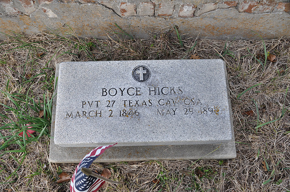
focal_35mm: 36
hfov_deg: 53.2
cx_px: 145
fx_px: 290
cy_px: 96
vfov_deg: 36.8
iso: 200
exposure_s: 1/60
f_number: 7.1
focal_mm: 24
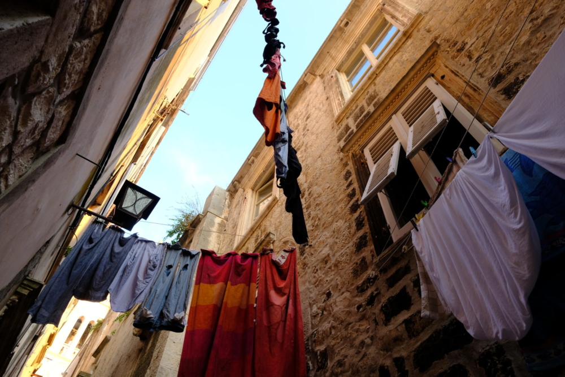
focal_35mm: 21
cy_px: 188
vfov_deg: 59.5
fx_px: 330
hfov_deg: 81.2
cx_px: 282
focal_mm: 14
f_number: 5
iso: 400
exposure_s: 1/50
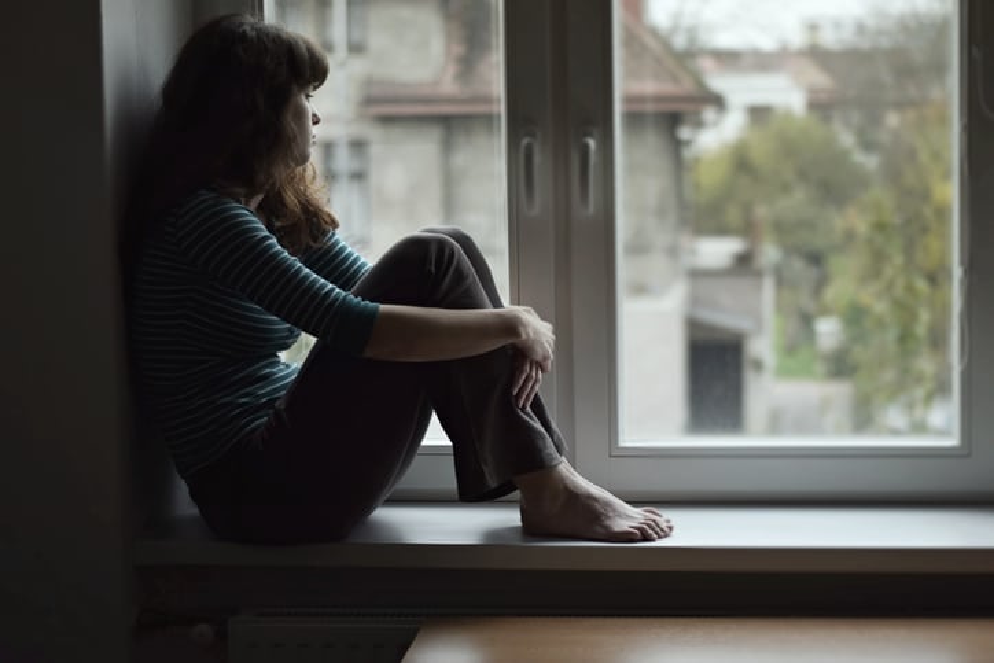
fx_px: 2071
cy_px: 332
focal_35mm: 75
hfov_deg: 27.0
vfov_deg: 18.2
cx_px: 497
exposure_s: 1/800
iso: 200
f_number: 1.8
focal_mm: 50
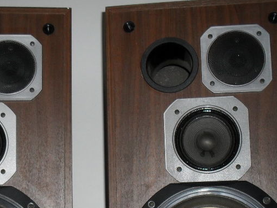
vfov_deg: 20.9
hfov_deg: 28.1
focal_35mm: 69
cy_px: 184
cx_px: 106
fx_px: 552
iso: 200
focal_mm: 6.3
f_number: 3.2
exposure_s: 1/45
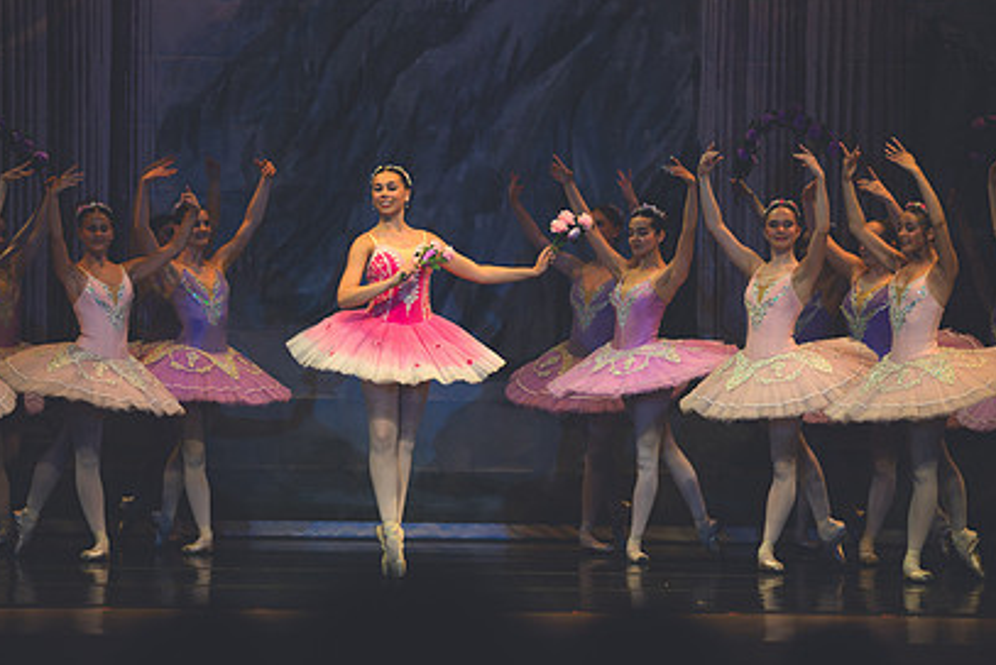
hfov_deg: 8.8
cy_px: 270
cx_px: 421
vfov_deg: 5.9
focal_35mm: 235
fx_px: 6506
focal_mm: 165
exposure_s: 1/500
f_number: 2.8
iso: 560
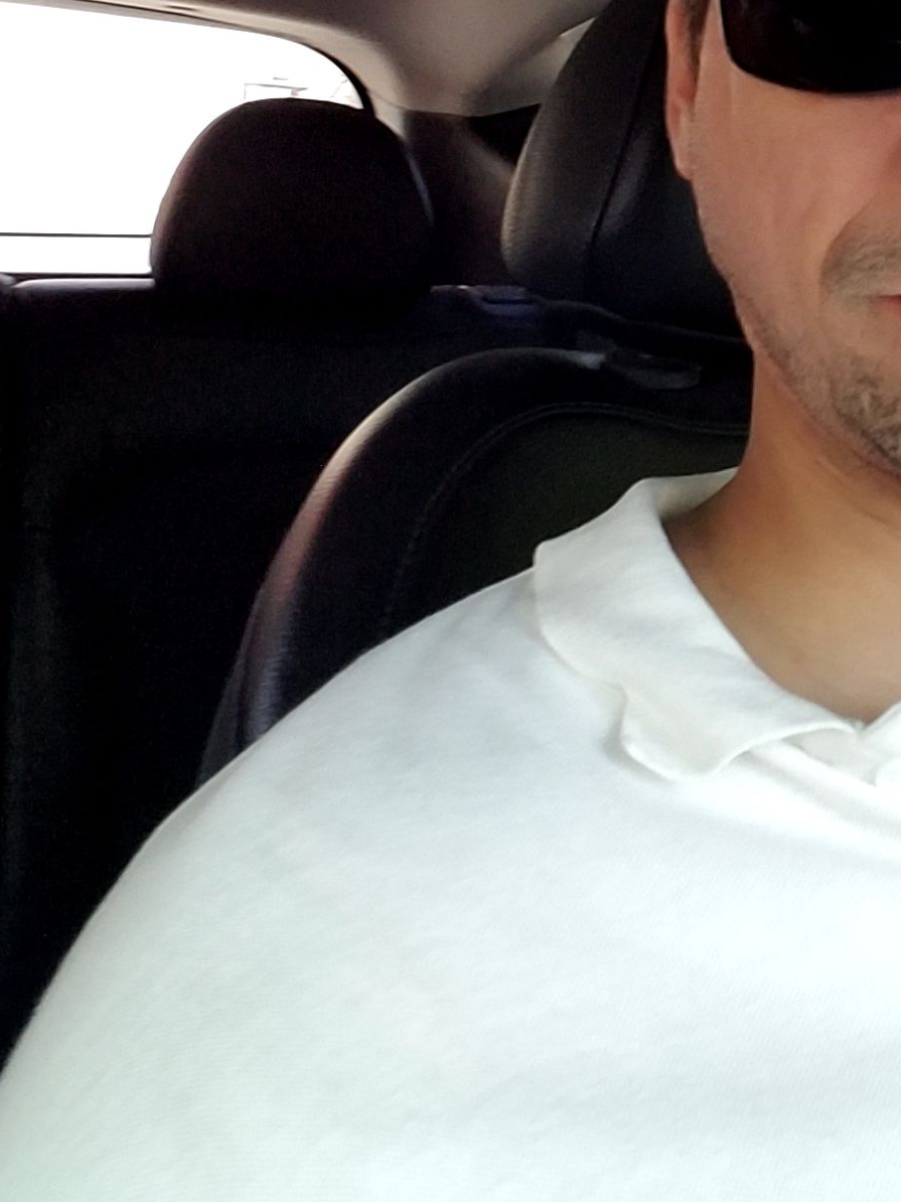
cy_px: -15
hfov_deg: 30.2
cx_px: 872
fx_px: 1562
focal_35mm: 45
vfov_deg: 37.4
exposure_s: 1/60
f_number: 1.7
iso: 80
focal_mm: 2.1
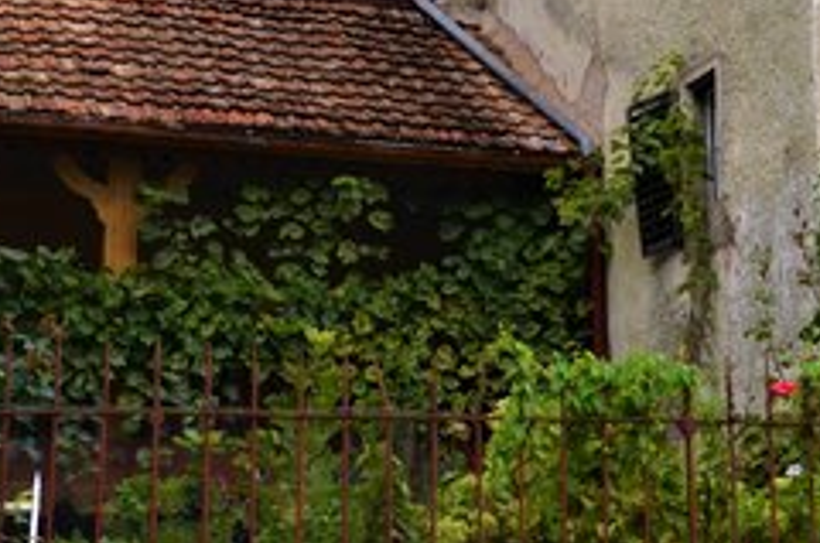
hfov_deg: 18.0
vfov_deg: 12.2
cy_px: -65
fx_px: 2501
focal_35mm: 110
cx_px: 875
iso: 320
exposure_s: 1/500
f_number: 3.8
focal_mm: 22
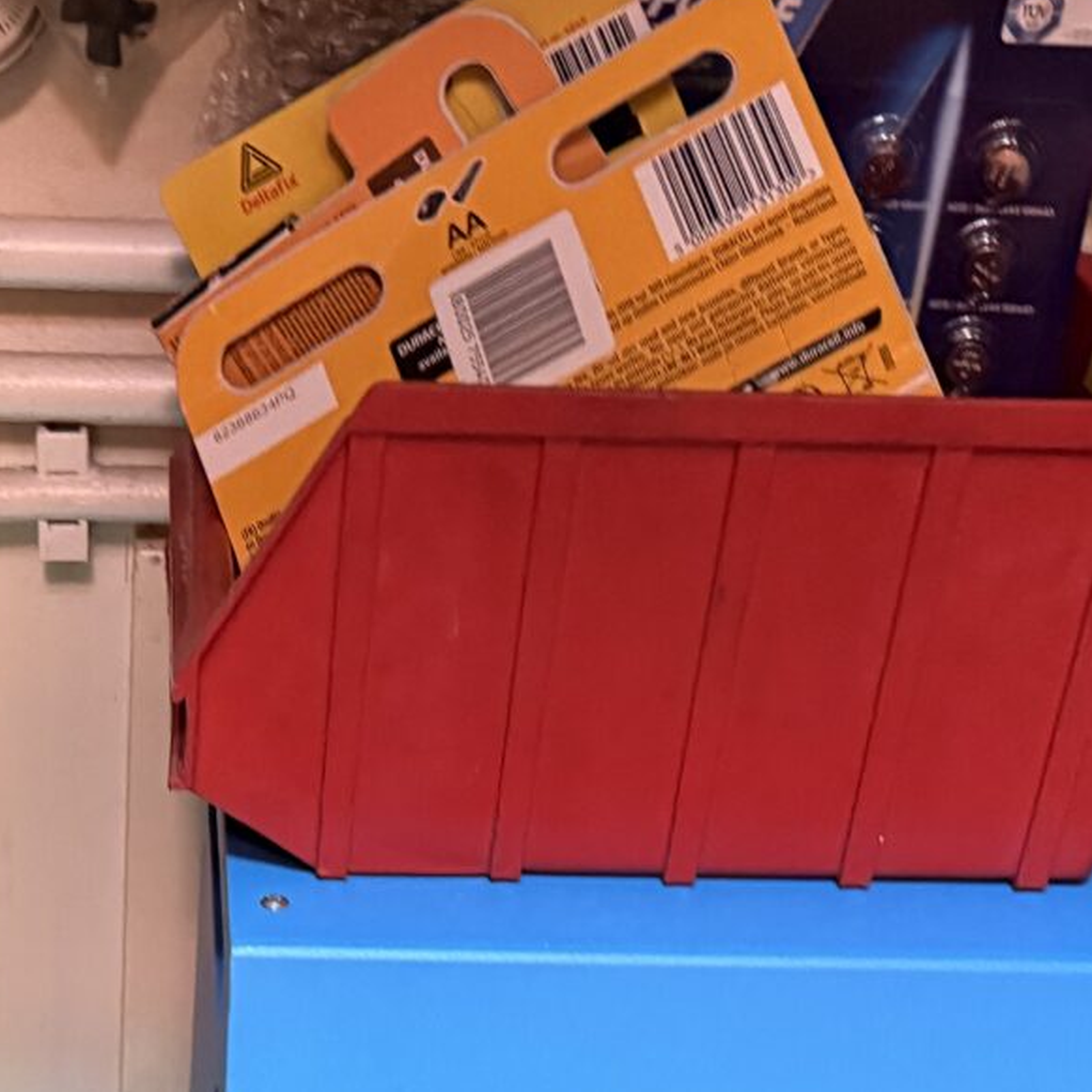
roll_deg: -1.8
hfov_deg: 23.1
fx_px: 2605
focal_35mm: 73
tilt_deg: -38.7
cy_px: 1295
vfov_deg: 22.0
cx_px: 115
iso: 800
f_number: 1.78
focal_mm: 6.76
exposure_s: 1/46
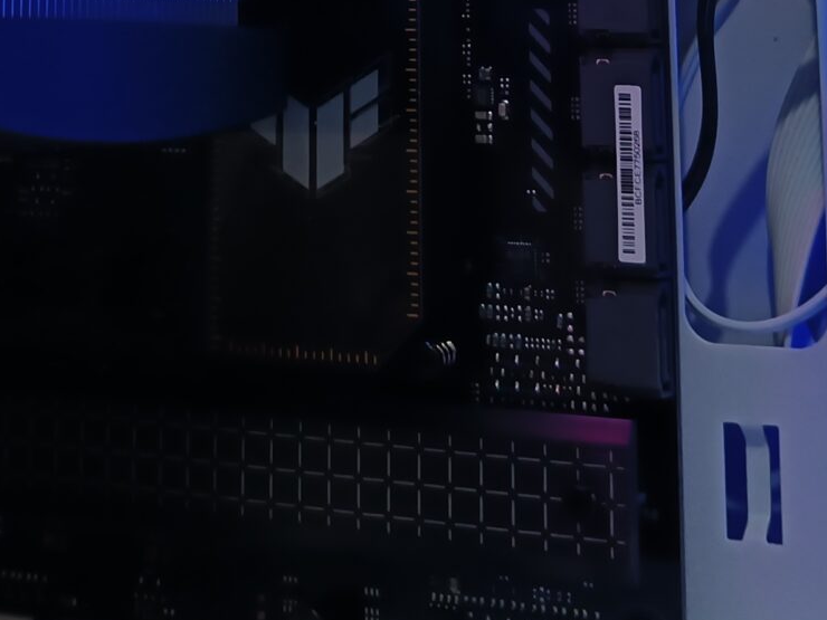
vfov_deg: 15.0
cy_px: -364
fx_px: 2150
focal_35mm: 90
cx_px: 246
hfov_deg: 21.6
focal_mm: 4.84
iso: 250
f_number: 1.8
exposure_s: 1/60
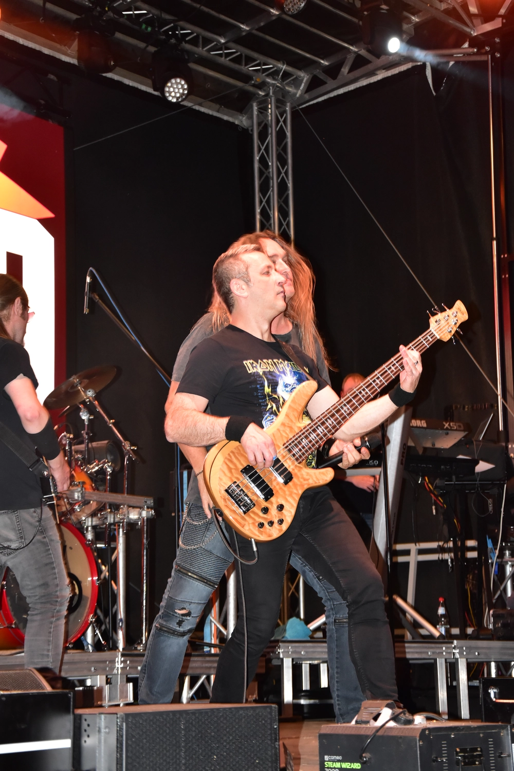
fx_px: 1606
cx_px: 257
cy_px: 386
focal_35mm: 75
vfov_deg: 27.0
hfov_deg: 18.2
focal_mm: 50
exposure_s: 1/60
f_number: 6.3
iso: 2000
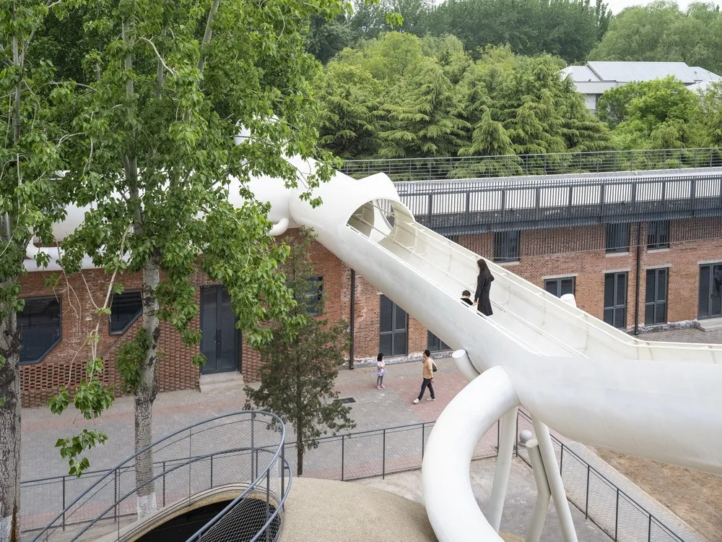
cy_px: 271
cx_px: 361
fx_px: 834
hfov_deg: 46.8
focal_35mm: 40
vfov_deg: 36.0
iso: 500
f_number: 11
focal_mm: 50
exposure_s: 1/160
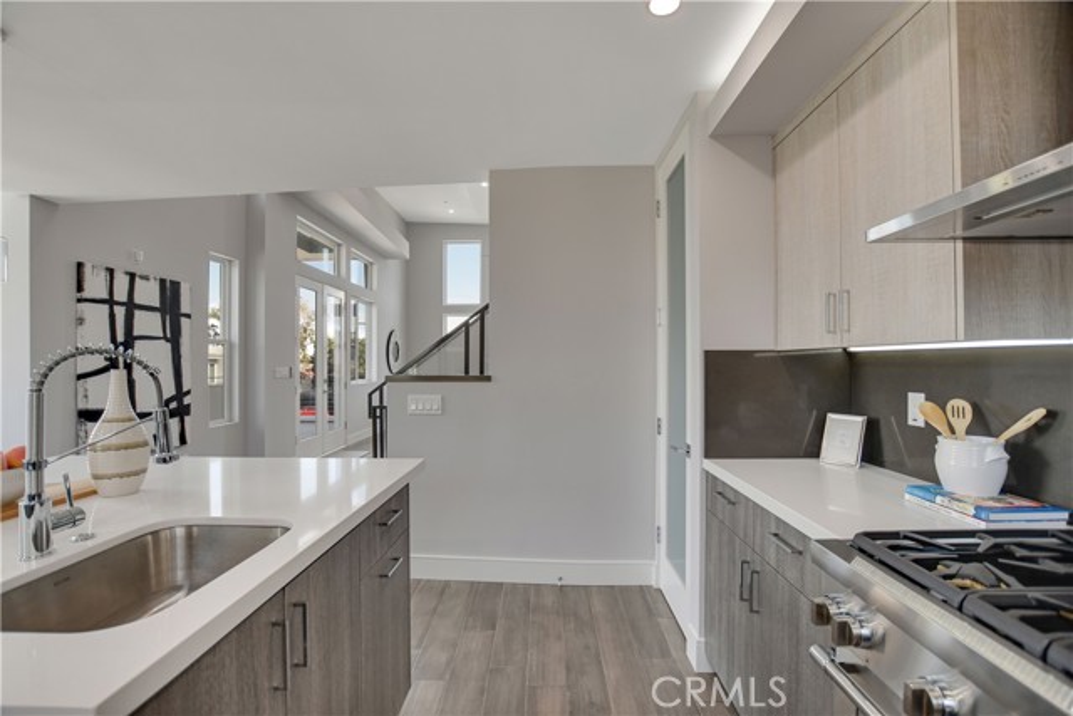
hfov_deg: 100.4
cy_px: 358
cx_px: 536
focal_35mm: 15
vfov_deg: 77.4
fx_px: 447
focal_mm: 10
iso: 400
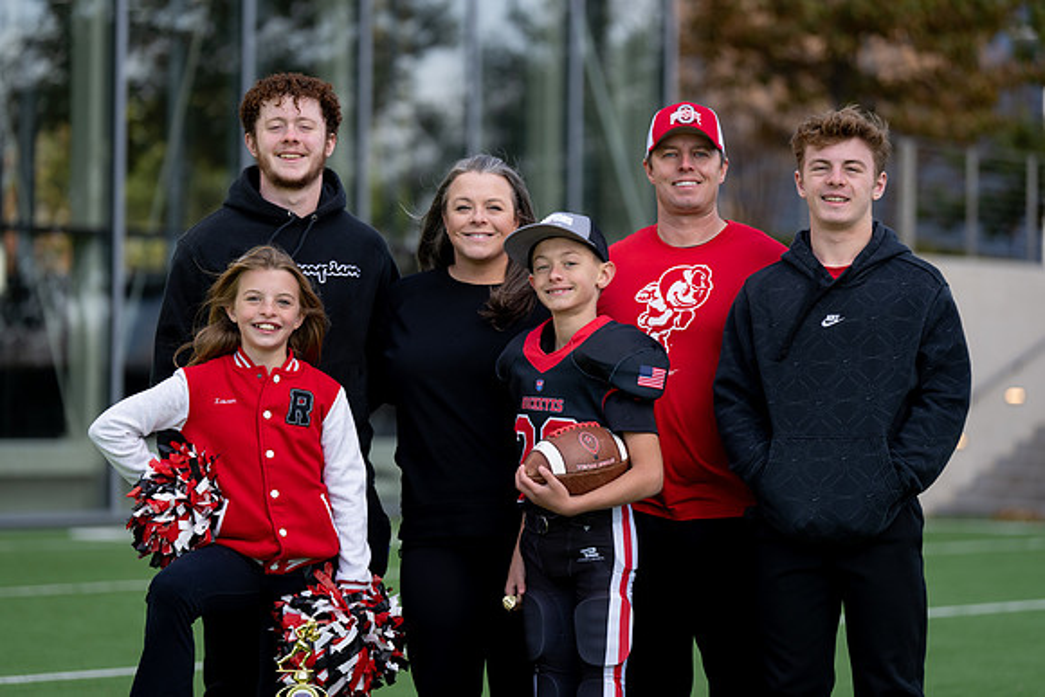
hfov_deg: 16.3
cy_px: 348
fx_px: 3658
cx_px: 522
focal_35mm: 126
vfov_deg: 10.9
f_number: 2.8
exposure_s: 1/500
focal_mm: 126
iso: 100
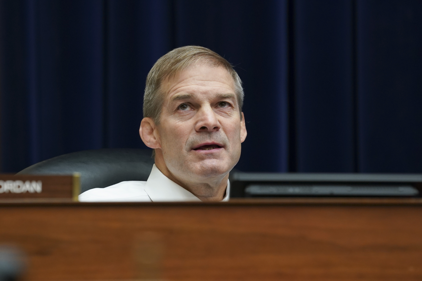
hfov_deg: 6.9
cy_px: 140
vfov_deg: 4.6
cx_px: 211
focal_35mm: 300
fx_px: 3516
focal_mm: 200
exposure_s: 1/320
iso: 2000
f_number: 4
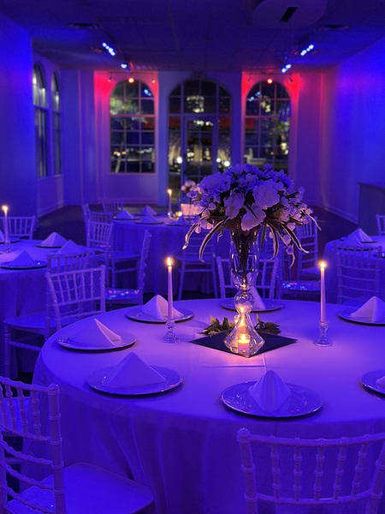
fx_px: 712
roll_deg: -0.6
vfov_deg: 39.7
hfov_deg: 30.3
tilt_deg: -7.8
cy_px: 257
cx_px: 192
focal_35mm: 48
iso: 800
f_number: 1.78
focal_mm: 6.86
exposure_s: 1/34
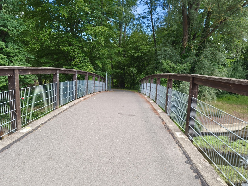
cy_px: 93
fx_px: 165
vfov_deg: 58.9
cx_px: 124
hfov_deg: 73.9
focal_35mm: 23
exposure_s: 1/100
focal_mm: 6.06
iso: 100
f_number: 1.7
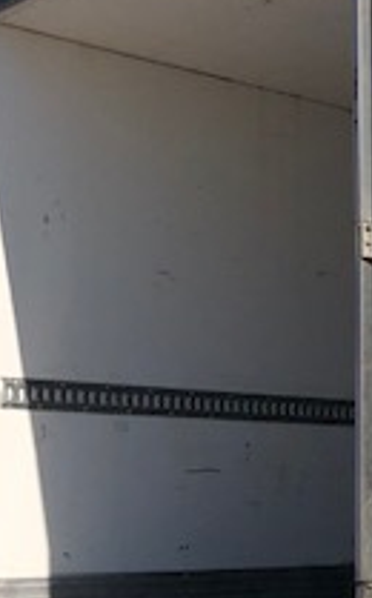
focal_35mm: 91
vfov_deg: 22.6
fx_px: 1481
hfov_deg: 13.3
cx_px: 610
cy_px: 461
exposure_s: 1/6897
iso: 25
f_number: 1.8
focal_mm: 4
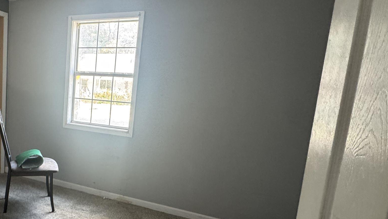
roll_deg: -5.8
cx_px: 89
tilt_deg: -6.2
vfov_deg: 38.8
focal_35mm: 30
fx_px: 309
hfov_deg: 60.1
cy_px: 134
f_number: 2.2
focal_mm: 2.22
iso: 320
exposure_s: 1/79
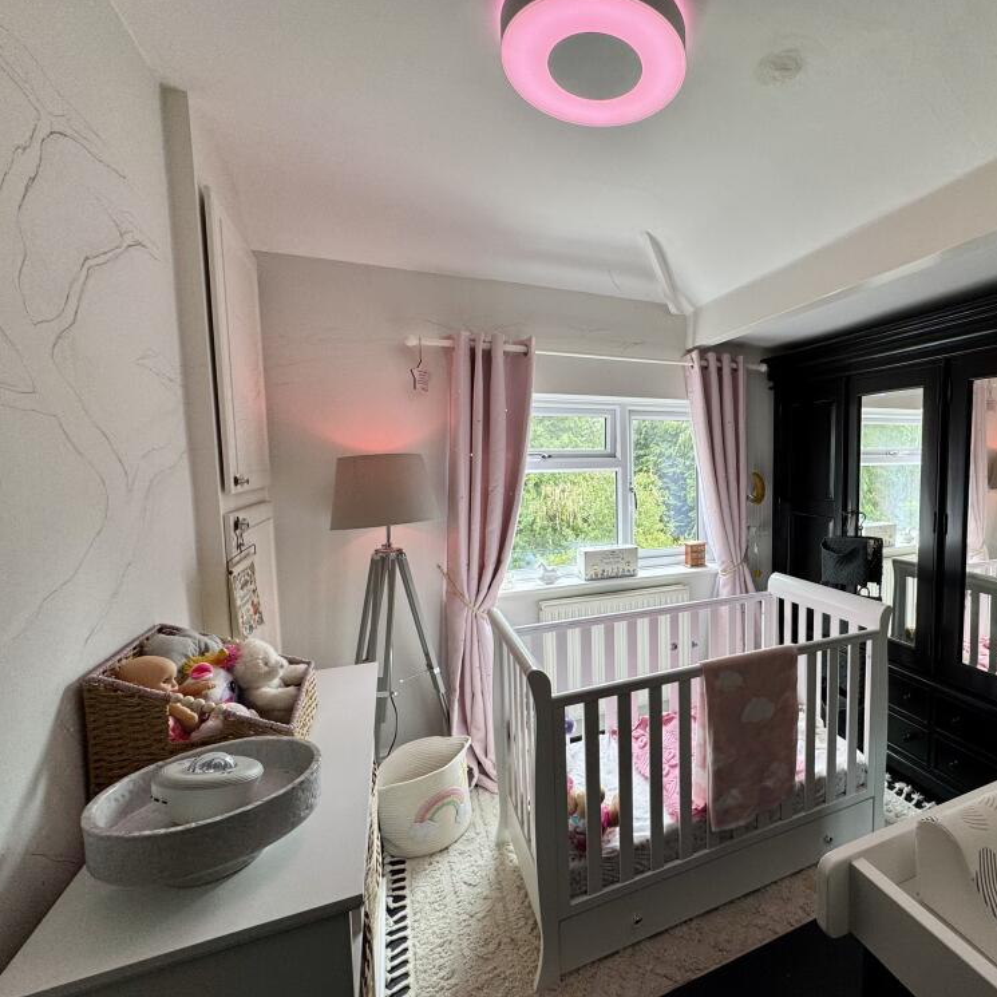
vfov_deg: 84.0
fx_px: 554
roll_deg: +0.8
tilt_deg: -5.4
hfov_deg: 81.2
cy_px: 506
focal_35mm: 17
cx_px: 664
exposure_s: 1/100
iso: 80
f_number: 2.2
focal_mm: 2.22
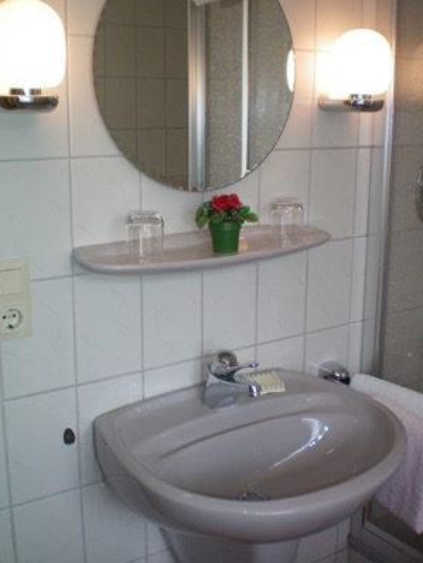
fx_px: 700
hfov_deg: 33.6
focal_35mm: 43
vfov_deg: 43.8
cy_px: 250
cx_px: 219
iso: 64
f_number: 3.1
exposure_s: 1/60
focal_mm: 6.3
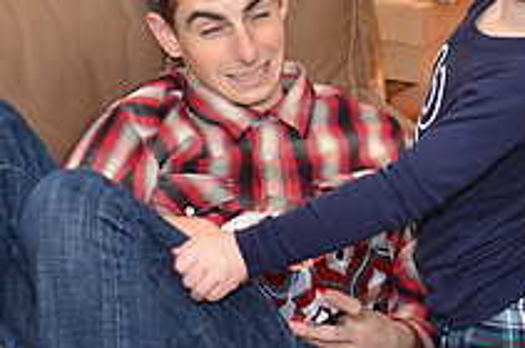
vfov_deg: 9.5
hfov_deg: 14.1
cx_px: 443
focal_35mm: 144
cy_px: 99
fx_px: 2102
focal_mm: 35
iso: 800
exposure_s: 1/60
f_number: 4.5
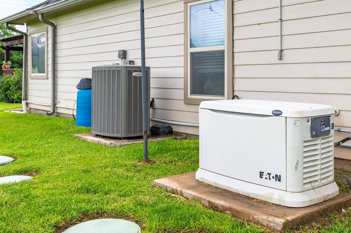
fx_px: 399
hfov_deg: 47.1
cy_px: 82
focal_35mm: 41
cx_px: 216
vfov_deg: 32.4
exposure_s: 1/80
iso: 125
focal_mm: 24
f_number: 11
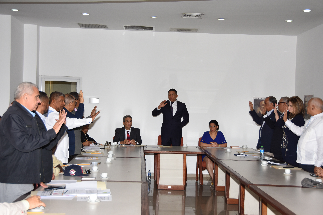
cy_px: 106
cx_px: 164
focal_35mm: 55
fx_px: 493
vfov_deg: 24.6
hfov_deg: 36.2
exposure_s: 1/250
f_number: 4.2
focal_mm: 36
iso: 640
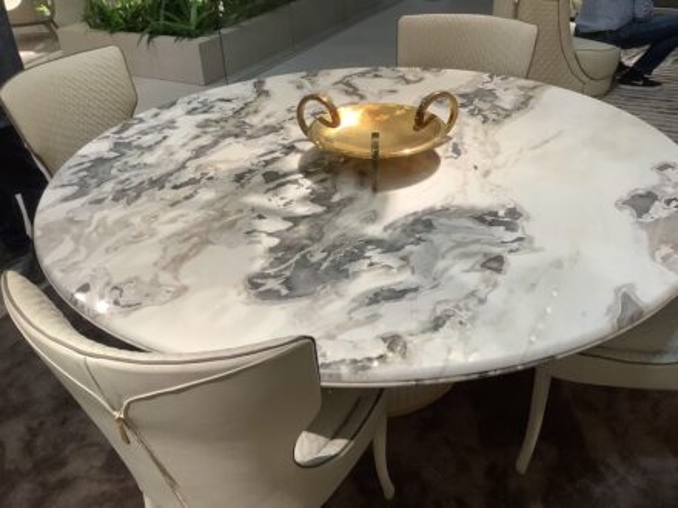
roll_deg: +1.9
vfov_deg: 45.4
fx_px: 607
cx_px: 339
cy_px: 254
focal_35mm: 31
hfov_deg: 58.4
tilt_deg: -32.5
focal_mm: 3.3
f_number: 2.4
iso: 80
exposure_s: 1/50
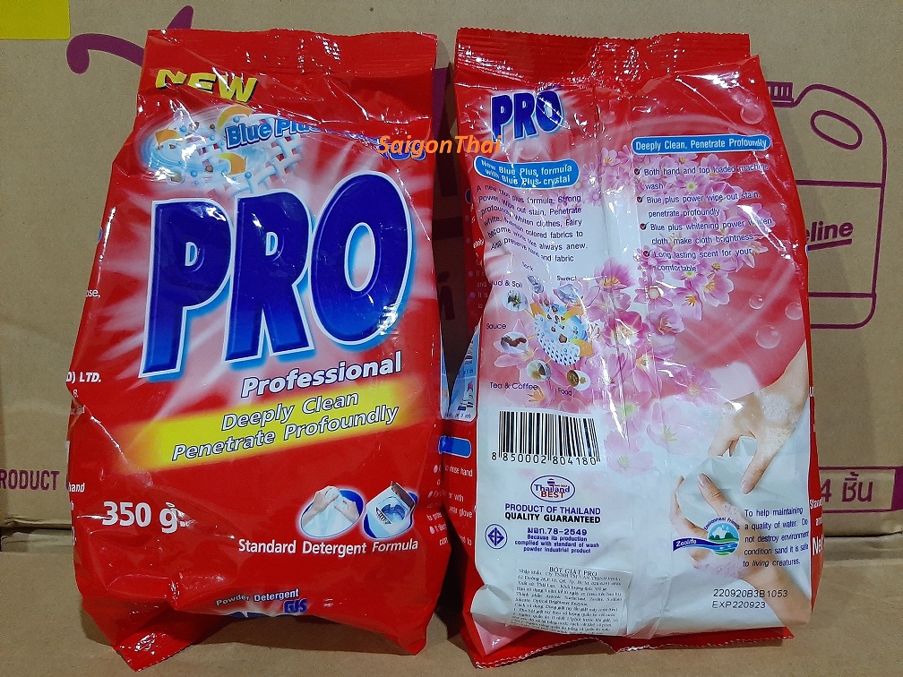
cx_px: 452
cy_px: 338
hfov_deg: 67.3
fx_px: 678
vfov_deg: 53.1
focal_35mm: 26
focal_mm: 3.93
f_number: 1.7
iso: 320
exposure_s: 1/25
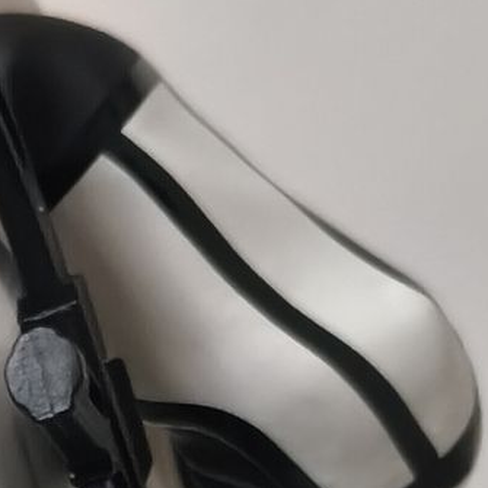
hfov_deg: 8.3
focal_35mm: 207
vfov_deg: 8.1
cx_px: -147
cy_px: 948
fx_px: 3302
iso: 2000
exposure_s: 1/25
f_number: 1.65
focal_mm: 6.14
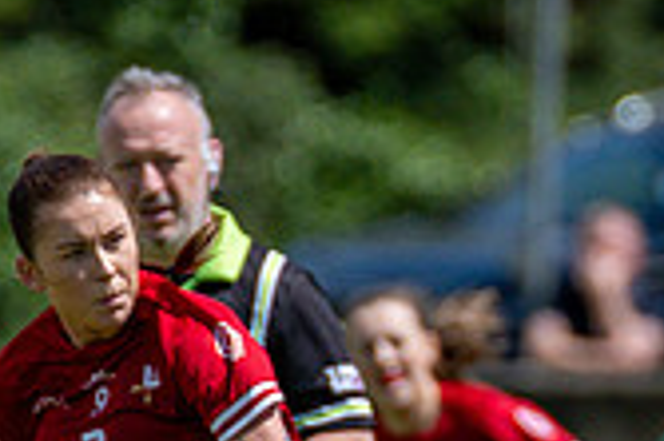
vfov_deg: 0.7
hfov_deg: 1.0
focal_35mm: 2070
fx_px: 38142
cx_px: 818
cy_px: 679
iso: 220
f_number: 2.8
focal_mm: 300
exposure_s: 1/6400
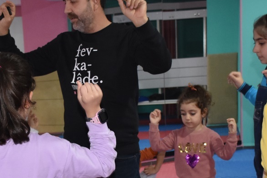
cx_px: 77
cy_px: 166
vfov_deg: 14.2
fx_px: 708
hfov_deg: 21.2
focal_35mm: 95
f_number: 3.8
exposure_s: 1/60
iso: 1250
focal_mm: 23
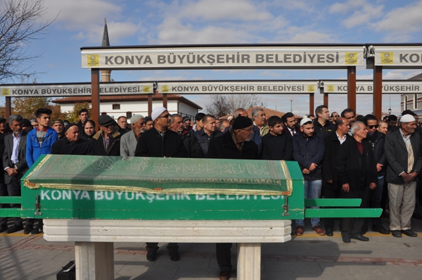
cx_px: 211
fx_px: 386
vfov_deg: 39.9
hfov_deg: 57.3
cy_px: 140
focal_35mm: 33
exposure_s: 1/400
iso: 200
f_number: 10
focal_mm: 22
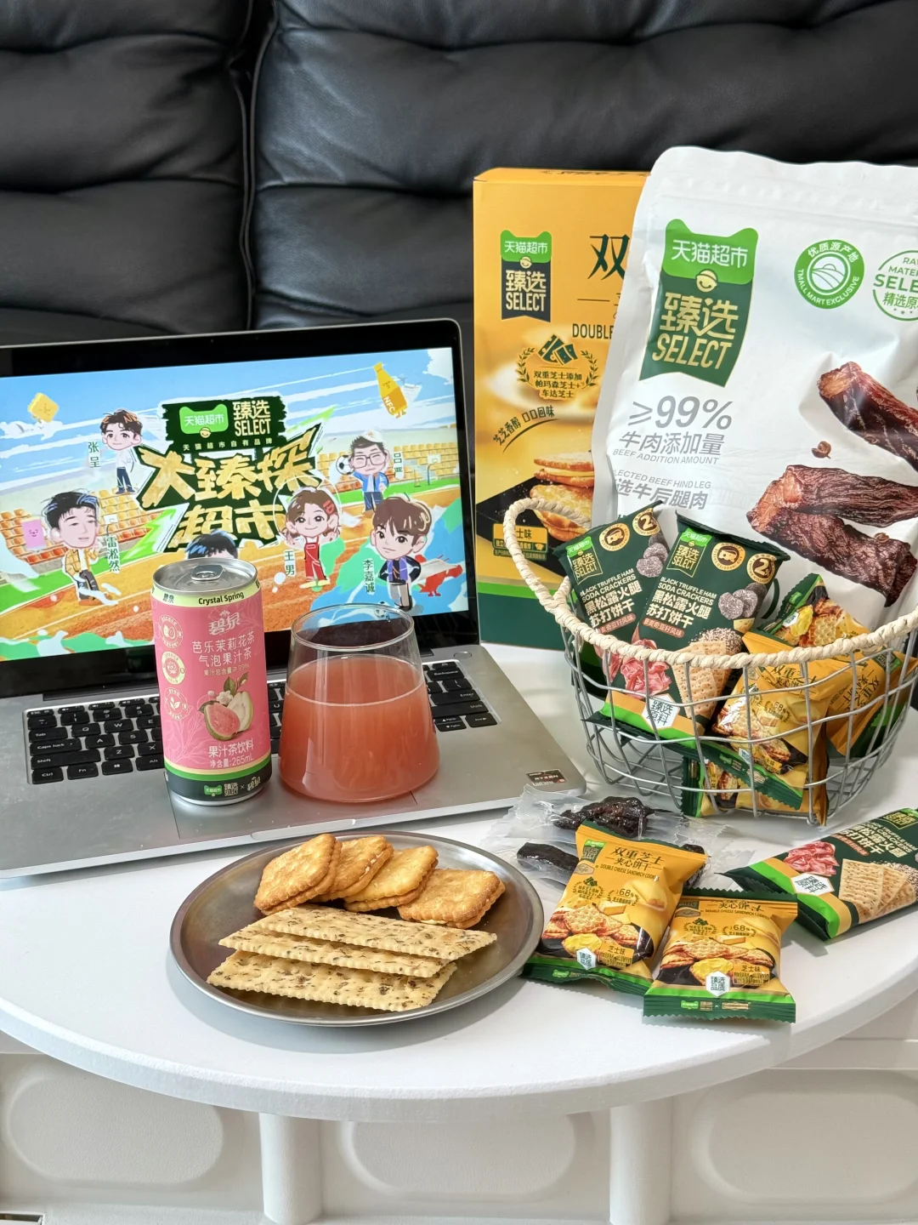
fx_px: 1697
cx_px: 459
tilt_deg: -20.0
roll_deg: +1.0
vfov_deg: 39.7
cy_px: 612
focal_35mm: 48
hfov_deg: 30.3
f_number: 1.78
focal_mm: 6.76
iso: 80
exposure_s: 1/100
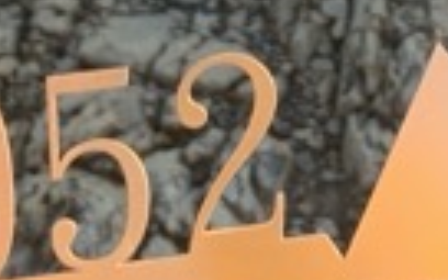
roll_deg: +6.0
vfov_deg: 6.2
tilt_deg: -42.6
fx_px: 2527
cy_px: -250
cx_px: 619
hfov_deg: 9.9
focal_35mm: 207
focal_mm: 4.25
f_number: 1.8
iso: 50
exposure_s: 1/122
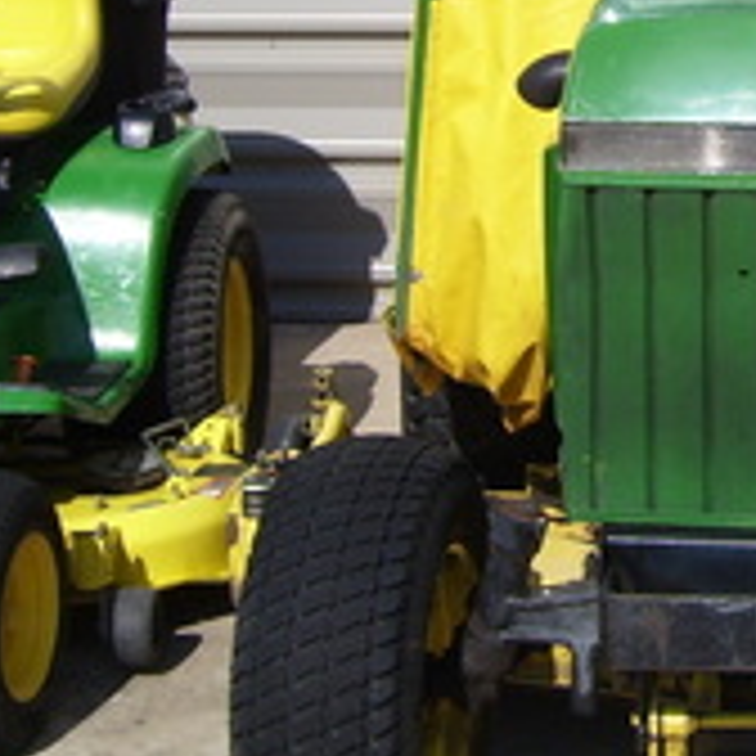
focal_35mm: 103
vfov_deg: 16.7
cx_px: 801
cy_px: 68
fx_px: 2545
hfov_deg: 16.5
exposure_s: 1/750
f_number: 4.8
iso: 80
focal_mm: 6
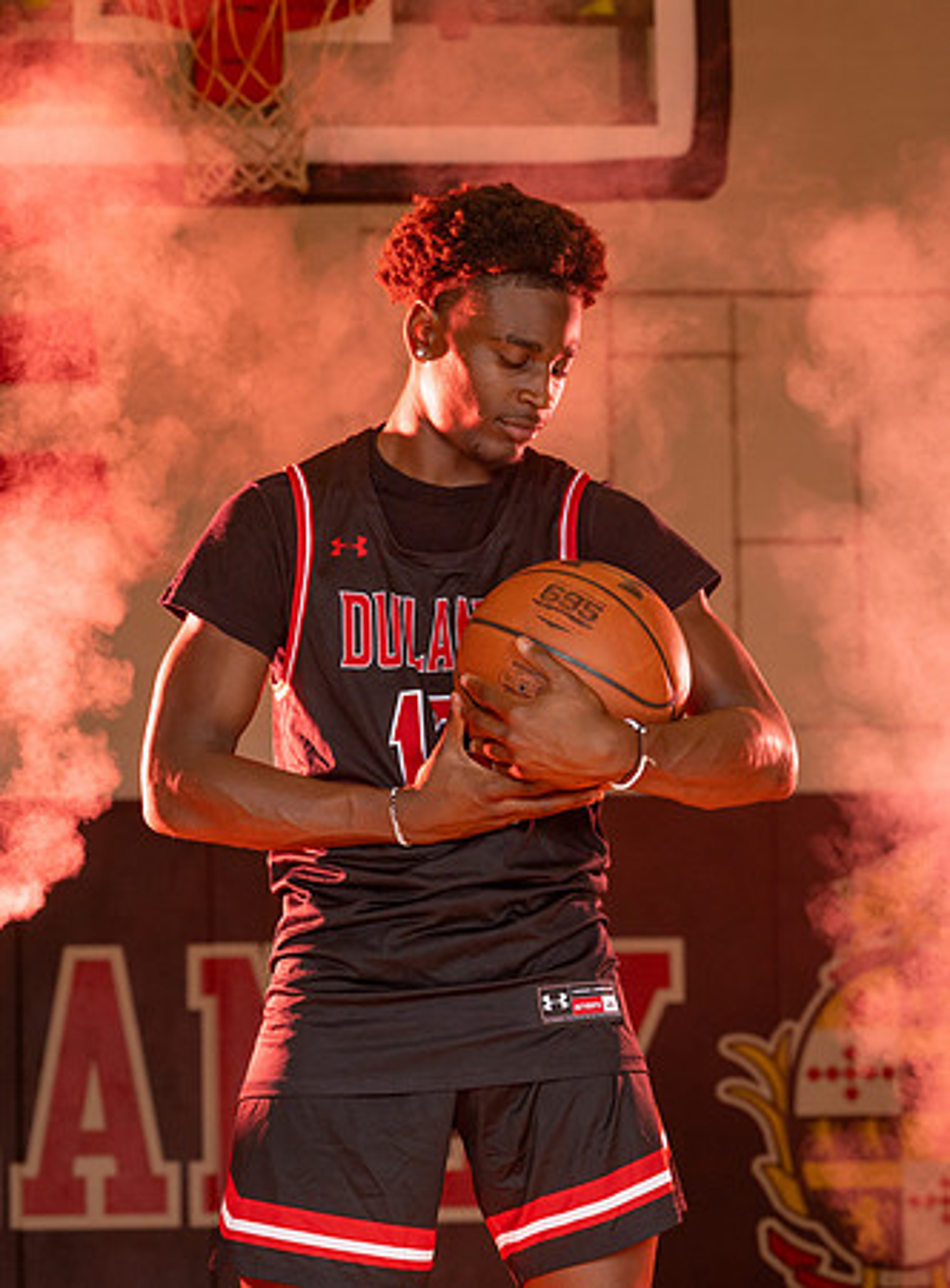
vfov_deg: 14.8
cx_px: 518
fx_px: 4956
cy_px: 619
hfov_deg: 10.9
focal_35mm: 134
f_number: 6.3
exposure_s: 1/100
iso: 400
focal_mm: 88
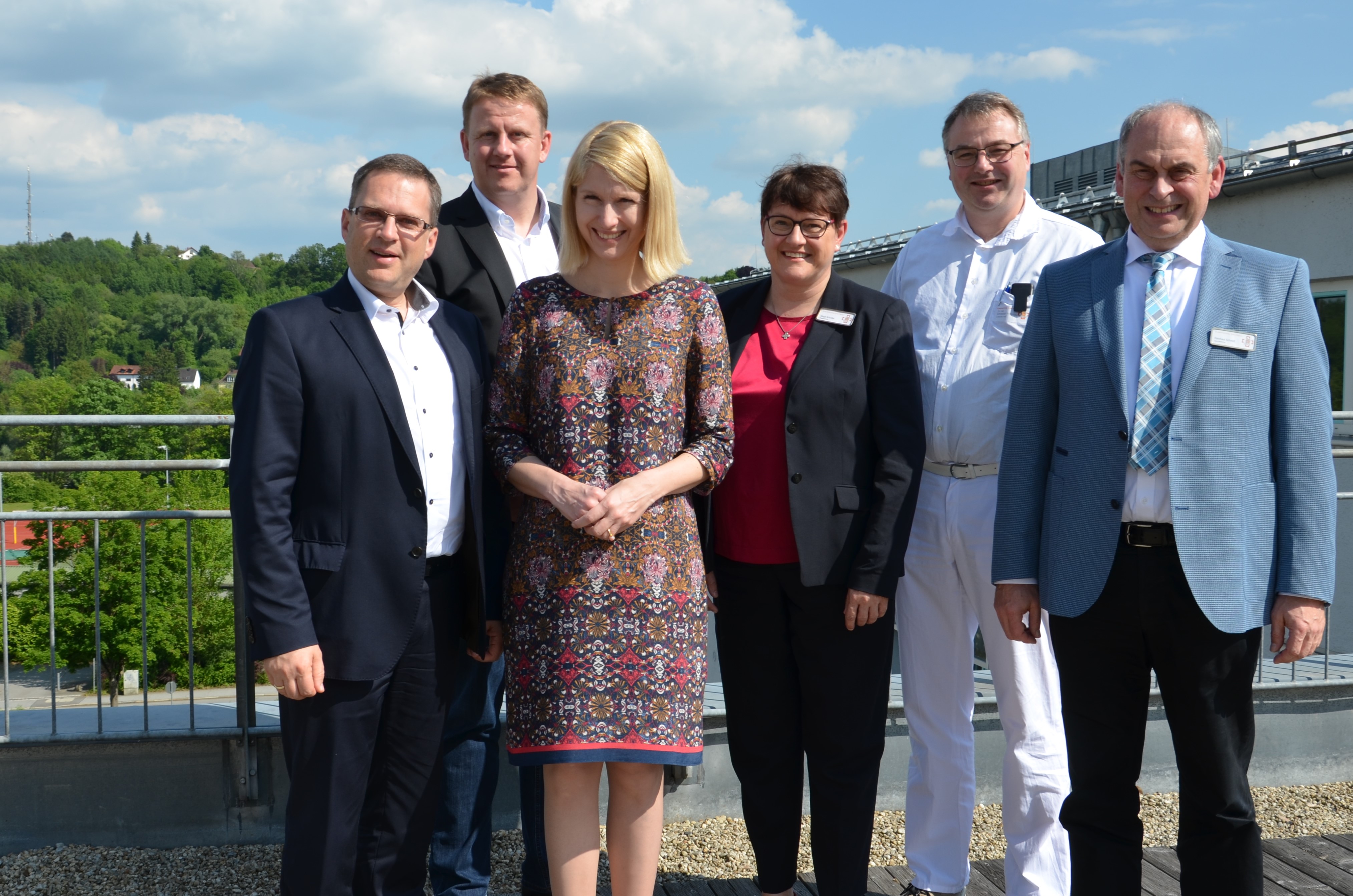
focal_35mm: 33
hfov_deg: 57.3
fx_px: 1238
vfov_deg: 39.8
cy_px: 448
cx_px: 676
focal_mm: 22
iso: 110
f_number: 8
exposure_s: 1/250
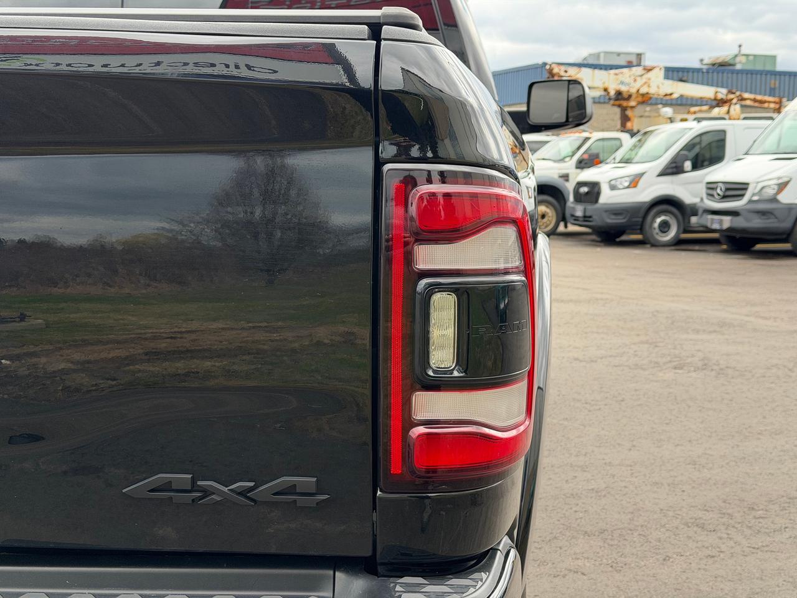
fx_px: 1105
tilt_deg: -6.7
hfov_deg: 39.7
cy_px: 299
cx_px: 398
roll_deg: +0.2
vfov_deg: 30.3
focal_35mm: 48
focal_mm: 6.76
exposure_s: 1/719
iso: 100
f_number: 1.78
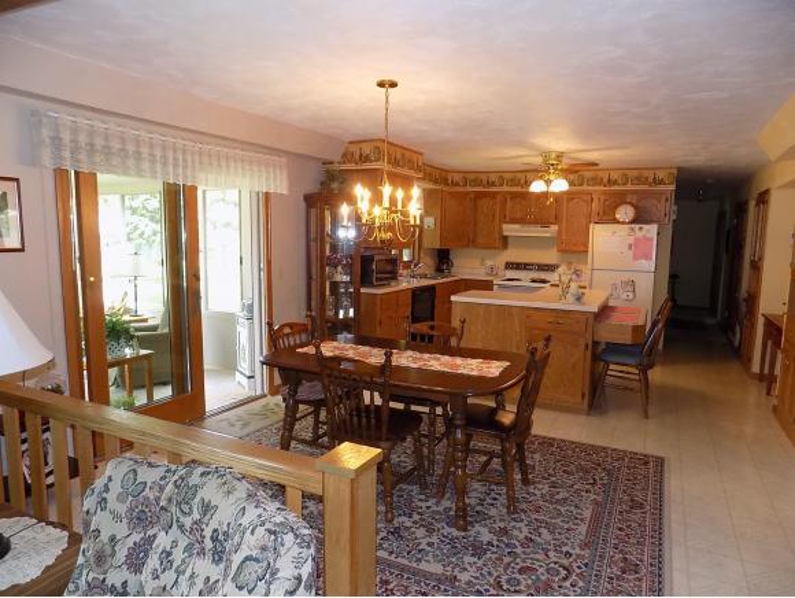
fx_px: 529
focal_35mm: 23
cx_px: 398
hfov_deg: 73.9
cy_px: 299
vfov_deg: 59.0
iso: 360
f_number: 3.1
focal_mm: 4
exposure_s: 1/30
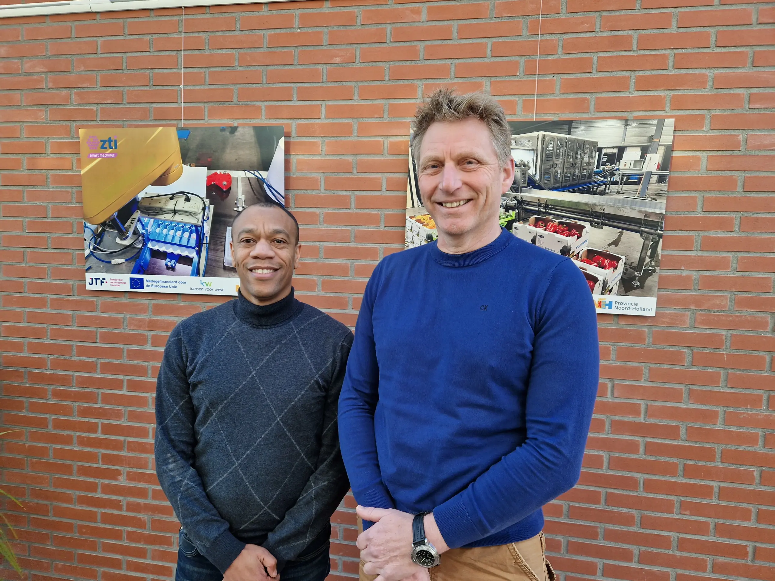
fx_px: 515
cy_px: 290
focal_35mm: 23
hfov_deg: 73.9
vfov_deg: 58.9
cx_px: 388
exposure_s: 1/180
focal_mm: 5.4
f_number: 1.8
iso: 50
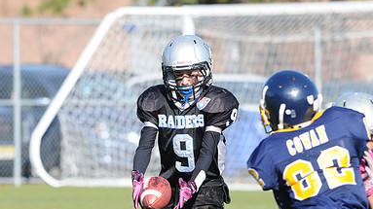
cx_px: 186
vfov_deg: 1.7
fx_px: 7048
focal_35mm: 713
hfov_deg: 3.0
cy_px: 280
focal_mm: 300
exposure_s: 1/500
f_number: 6.3
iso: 200
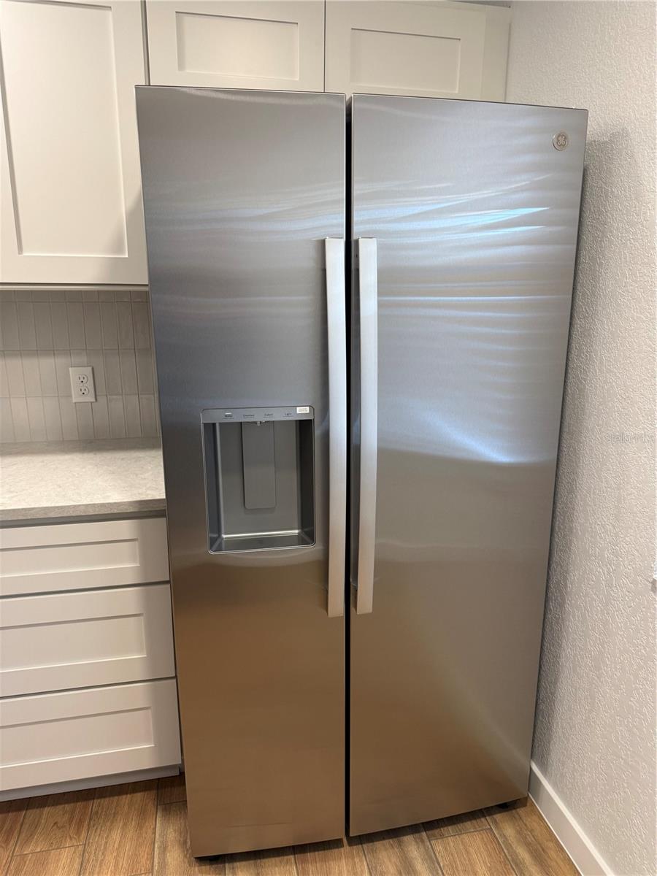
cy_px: 438
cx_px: 328
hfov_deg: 56.8
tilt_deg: -15.0
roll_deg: -0.6
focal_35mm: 24
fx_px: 607
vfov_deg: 71.6
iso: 160
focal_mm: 6.76
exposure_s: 1/60
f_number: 1.78
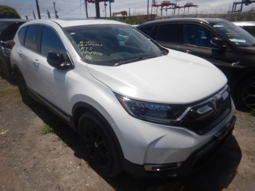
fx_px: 177
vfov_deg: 56.8
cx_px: 128
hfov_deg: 71.6
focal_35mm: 24
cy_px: 96
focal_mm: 4.3
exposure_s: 1/1000
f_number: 2.8
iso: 125
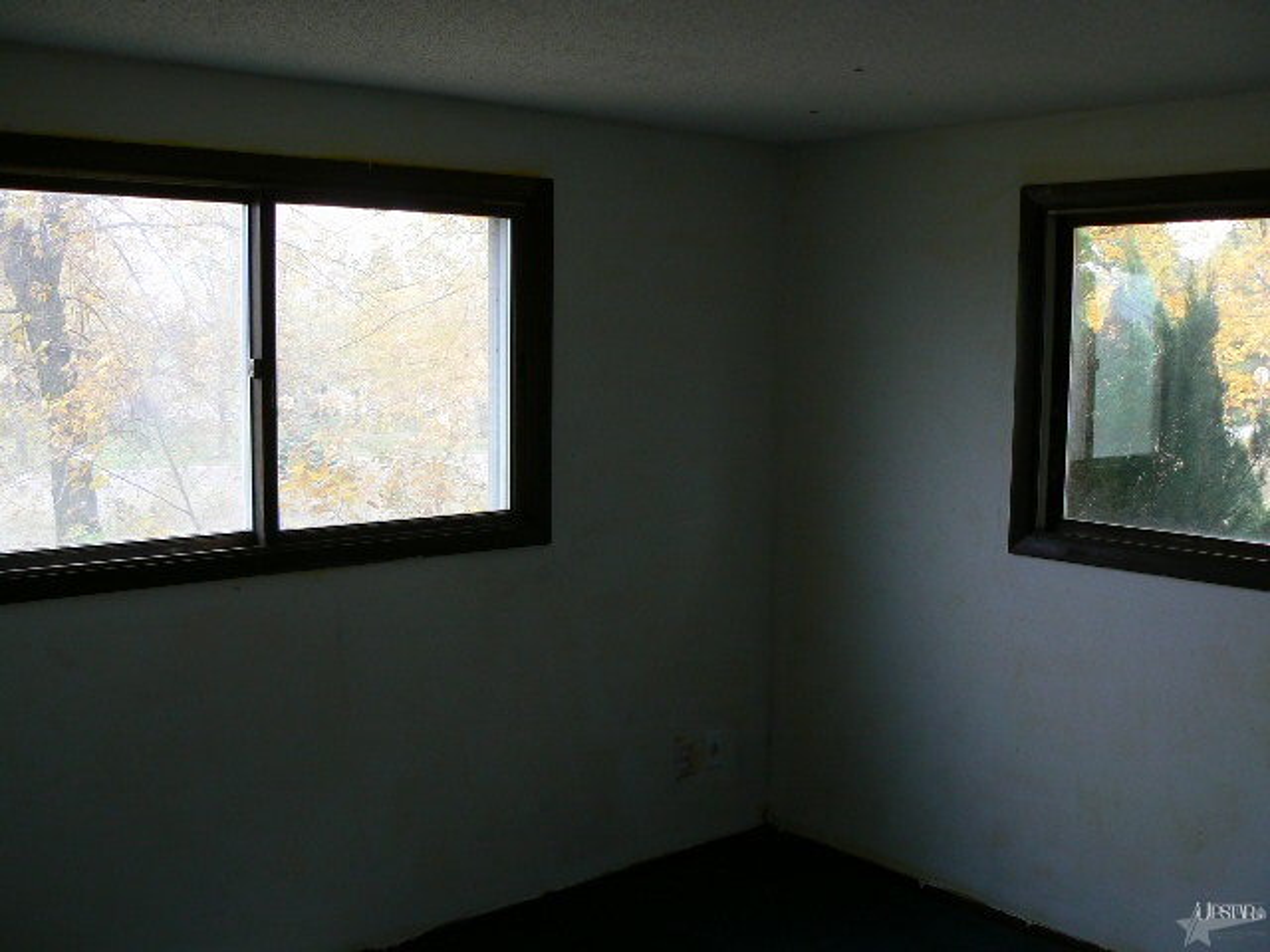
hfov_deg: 51.4
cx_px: 635
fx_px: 1321
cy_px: 476
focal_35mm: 36
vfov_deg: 39.7
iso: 80
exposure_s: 1/40
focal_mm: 6
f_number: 2.8
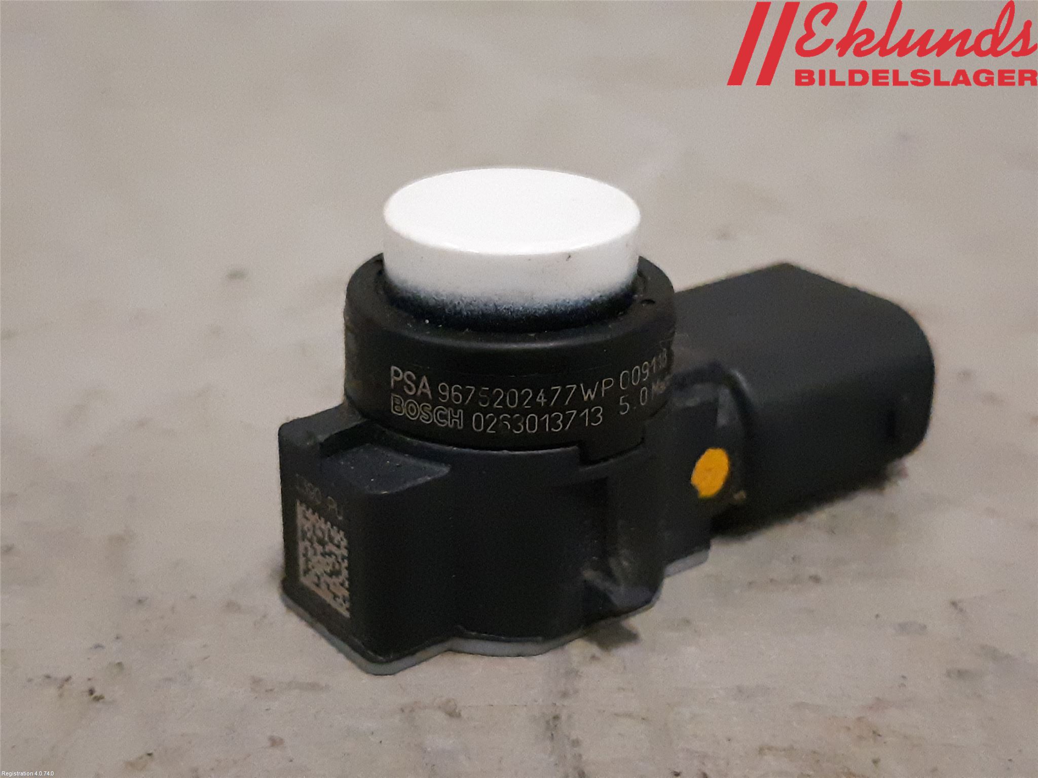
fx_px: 780
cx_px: 519
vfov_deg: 53.1
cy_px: 389
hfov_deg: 67.3
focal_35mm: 26
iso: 800
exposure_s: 1/265
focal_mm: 3.93
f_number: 1.7
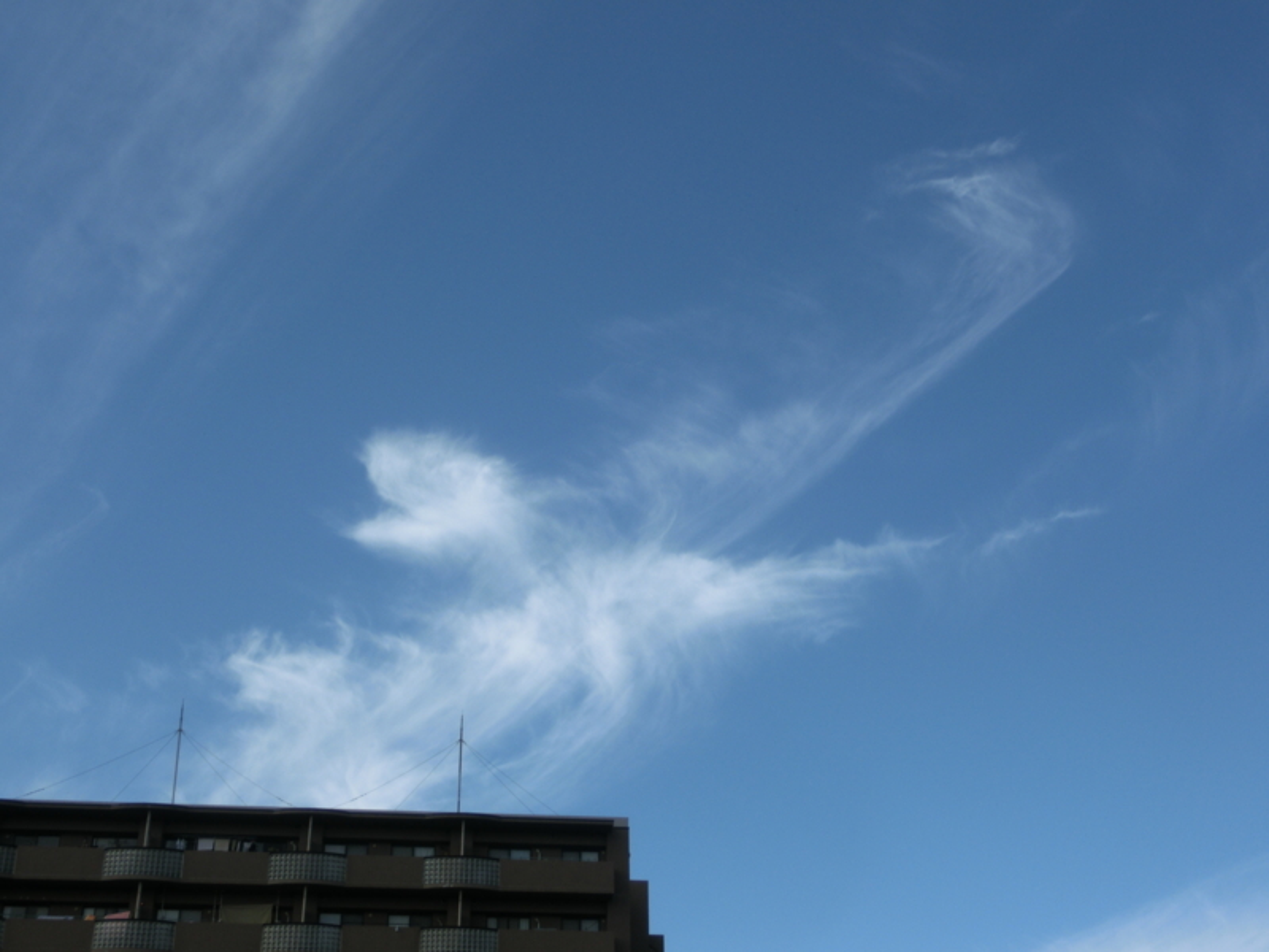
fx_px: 1723
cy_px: 476
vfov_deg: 30.9
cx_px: 634
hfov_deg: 40.4
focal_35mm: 47
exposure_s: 1/800
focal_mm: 8.29
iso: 80
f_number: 4.2
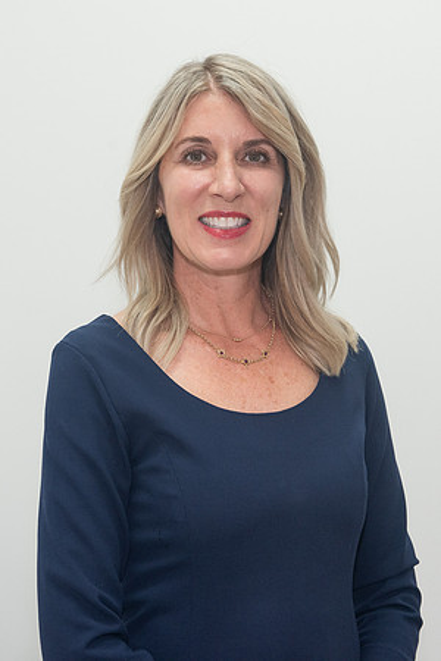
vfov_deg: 21.0
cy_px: 279
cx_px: 216
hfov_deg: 14.1
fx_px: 1781
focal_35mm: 97
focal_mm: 56
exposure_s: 1/100
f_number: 7.1
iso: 400
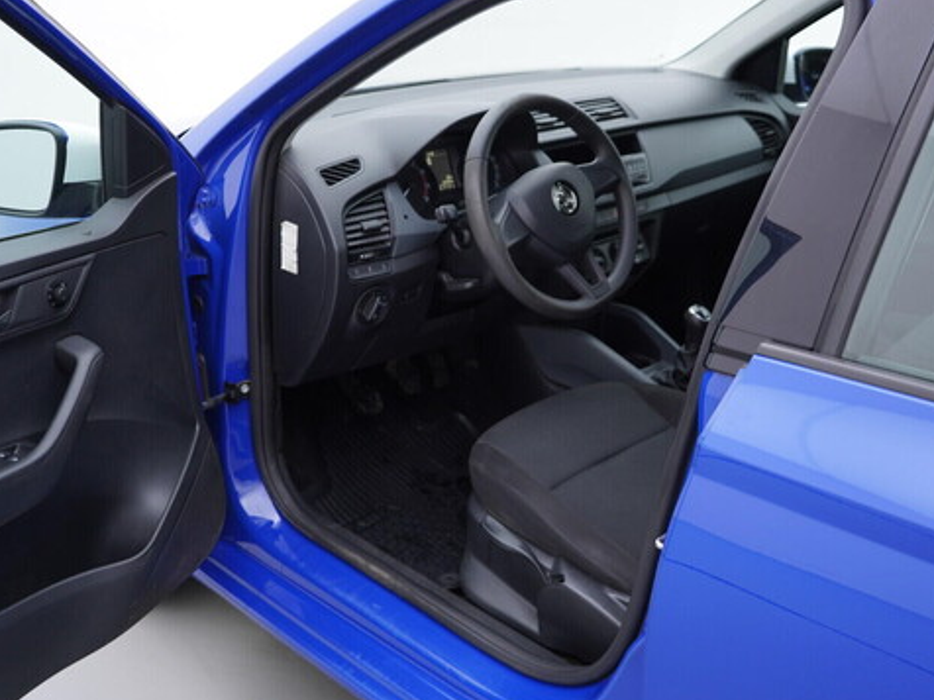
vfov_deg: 36.0
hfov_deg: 46.7
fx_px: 1079
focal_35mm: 40
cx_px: 528
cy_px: 352
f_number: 3.2
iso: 125
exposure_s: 1/50
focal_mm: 24
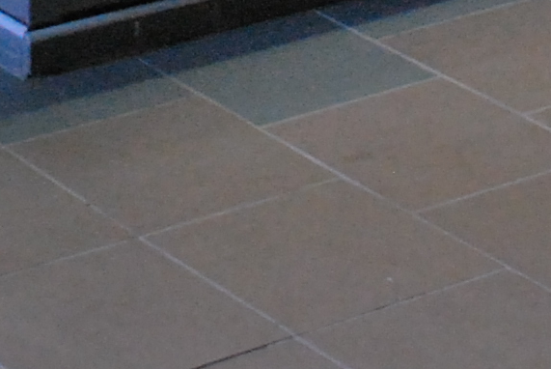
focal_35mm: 183
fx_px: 2804
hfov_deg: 11.1
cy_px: -881
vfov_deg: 6.6
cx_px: -32
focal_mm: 18
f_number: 3.5
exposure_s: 1/30
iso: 720
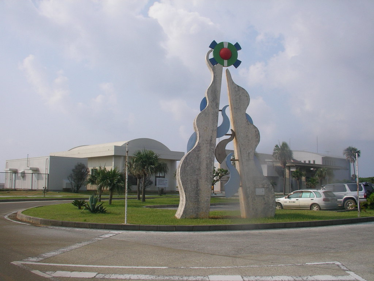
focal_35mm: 37
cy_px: 140
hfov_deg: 50.1
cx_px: 187
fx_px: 400
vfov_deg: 38.7
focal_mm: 5.7
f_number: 6.9
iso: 50
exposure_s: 1/320
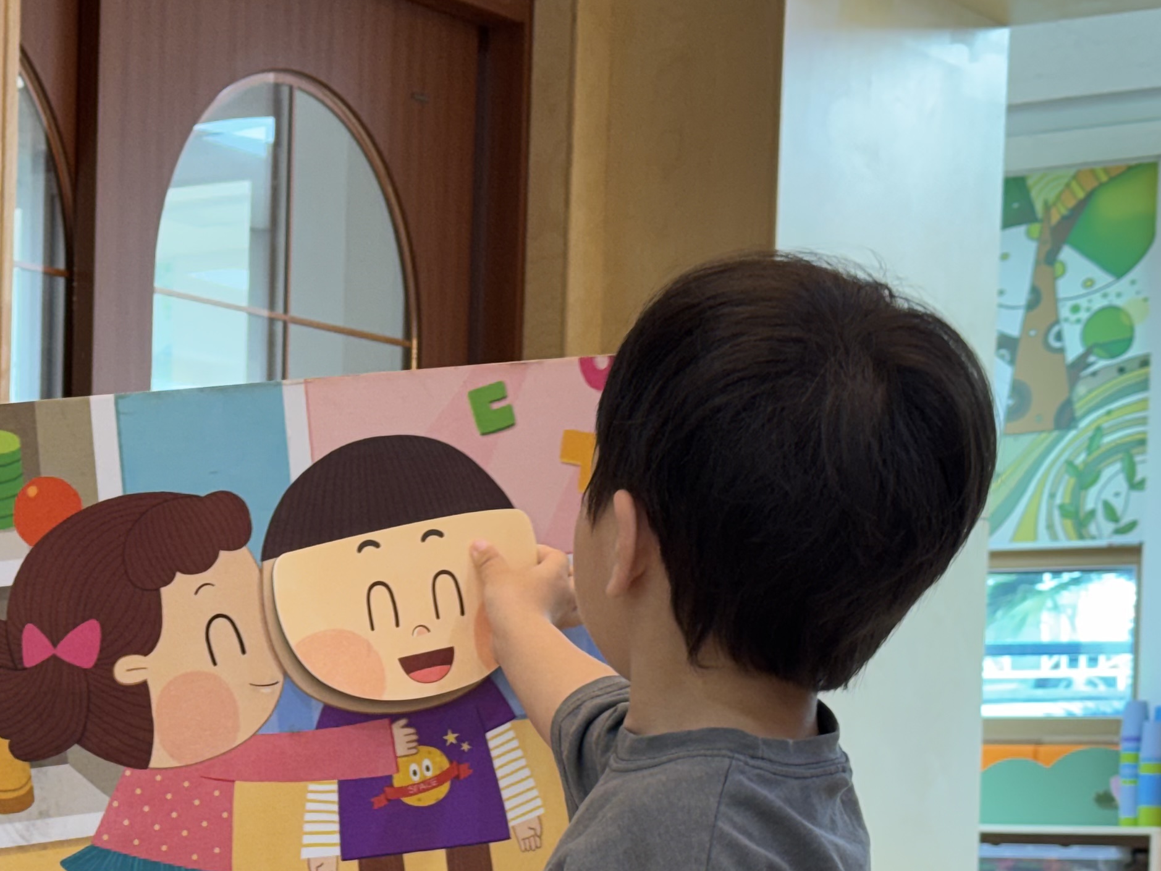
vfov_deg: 14.1
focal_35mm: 103
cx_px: 114
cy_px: 890
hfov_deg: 18.8
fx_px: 3454
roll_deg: -1.2
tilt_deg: -0.4
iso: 50
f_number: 1.78
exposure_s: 1/60
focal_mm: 6.76
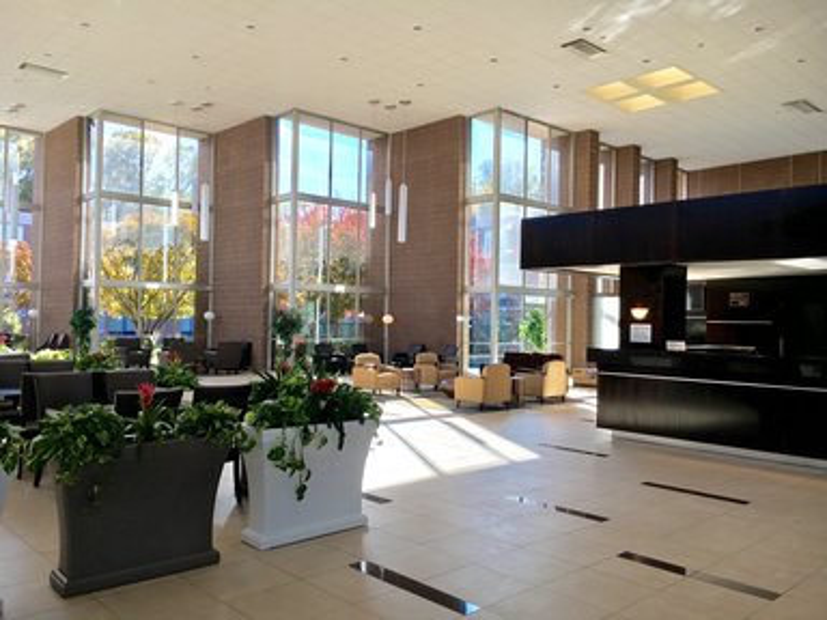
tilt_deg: +1.5
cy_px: 310
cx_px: 414
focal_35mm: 29
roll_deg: -0.7
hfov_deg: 61.7
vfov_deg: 48.2
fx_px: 693
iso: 25
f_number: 2.2
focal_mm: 4.15
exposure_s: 1/200
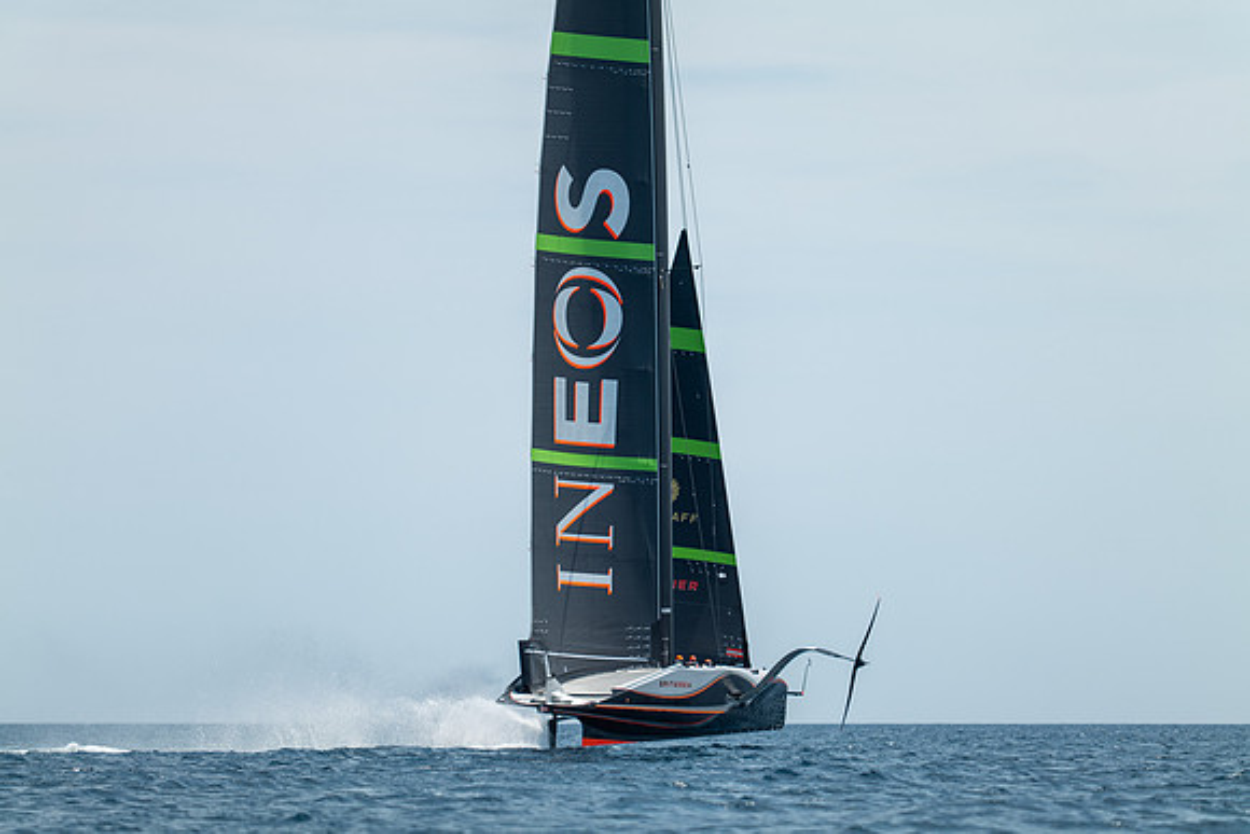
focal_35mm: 200
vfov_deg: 6.9
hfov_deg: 10.3
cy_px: 417
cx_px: 625
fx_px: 6946
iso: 100
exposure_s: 1/2000
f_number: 2.8
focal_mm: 200
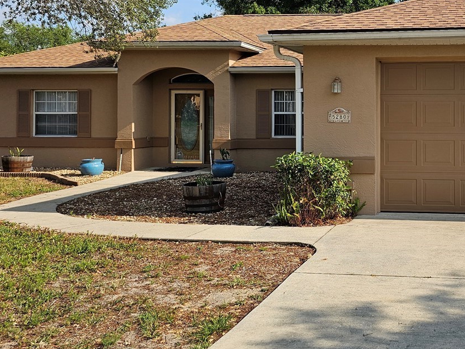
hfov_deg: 40.2
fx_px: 591
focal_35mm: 44
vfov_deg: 32.6
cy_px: 116
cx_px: 407
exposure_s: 1/1044
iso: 20
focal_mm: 6.3
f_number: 1.7
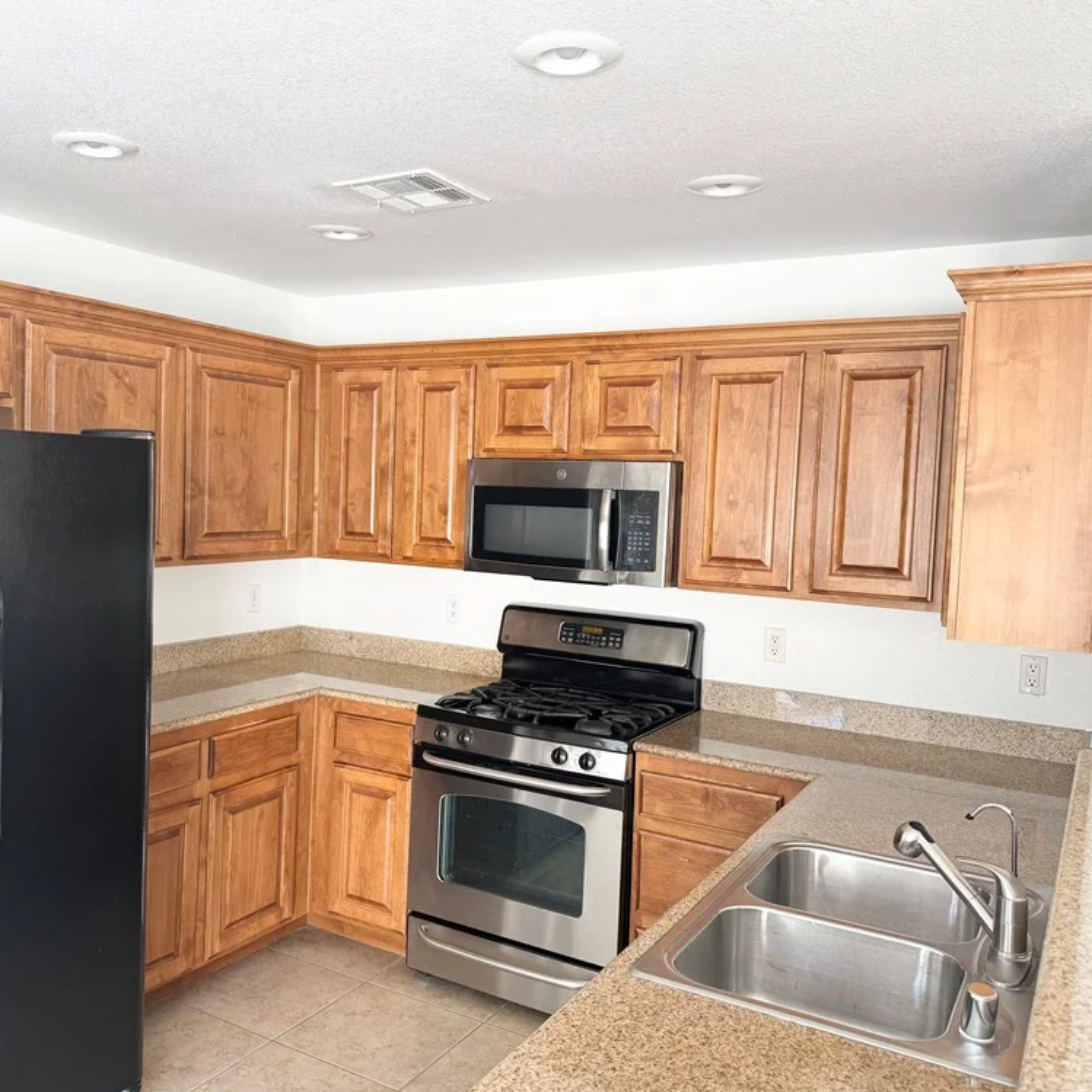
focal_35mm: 29
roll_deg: -1.8
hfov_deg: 55.4
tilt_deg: -3.2
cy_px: 542
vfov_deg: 55.6
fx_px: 1035
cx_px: 459
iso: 125
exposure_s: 1/121
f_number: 1.78
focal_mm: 6.76
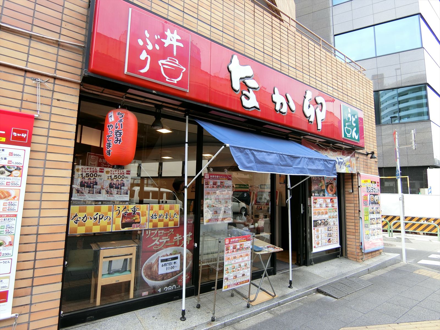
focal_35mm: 19
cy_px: 165
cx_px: 220
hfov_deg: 84.7
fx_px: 242
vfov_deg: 68.7
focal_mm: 4.06
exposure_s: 1/200
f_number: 2.7
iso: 80
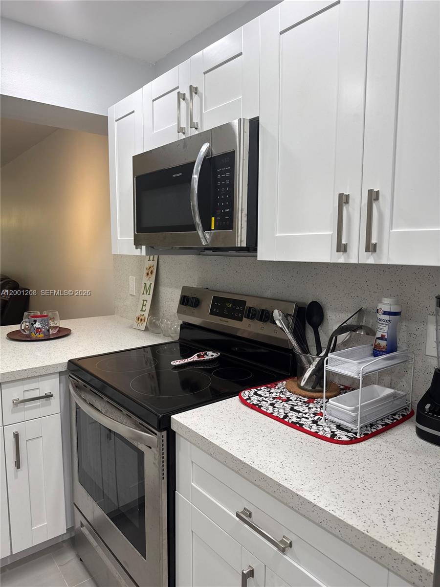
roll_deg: -0.7
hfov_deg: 56.8
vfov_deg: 71.6
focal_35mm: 24
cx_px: 220
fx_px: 407
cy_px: 294
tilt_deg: -5.1
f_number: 1.78
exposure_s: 1/120
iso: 80
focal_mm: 6.76
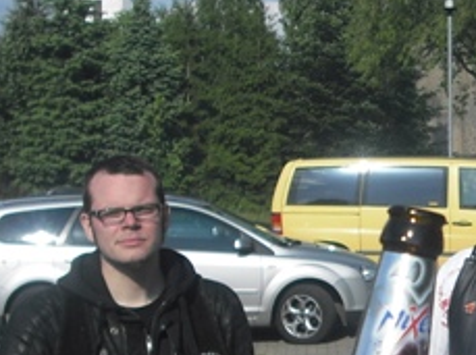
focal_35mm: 117
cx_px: 563
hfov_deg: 16.2
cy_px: 303
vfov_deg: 12.6
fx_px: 1606
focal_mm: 6.2
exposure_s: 1/400
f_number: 5.6
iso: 64
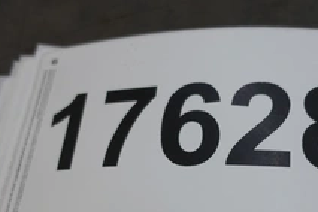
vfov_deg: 29.1
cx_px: 240
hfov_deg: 42.2
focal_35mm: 45
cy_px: 175
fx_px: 397
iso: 125
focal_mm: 8.8
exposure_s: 1/100
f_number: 1.8
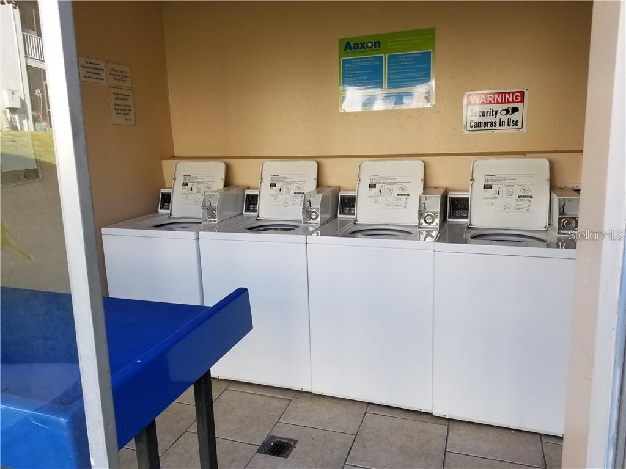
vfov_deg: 53.1
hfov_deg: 67.3
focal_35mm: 26
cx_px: 313
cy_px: 234
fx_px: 470
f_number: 1.7
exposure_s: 1/207
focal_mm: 4.25
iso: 50
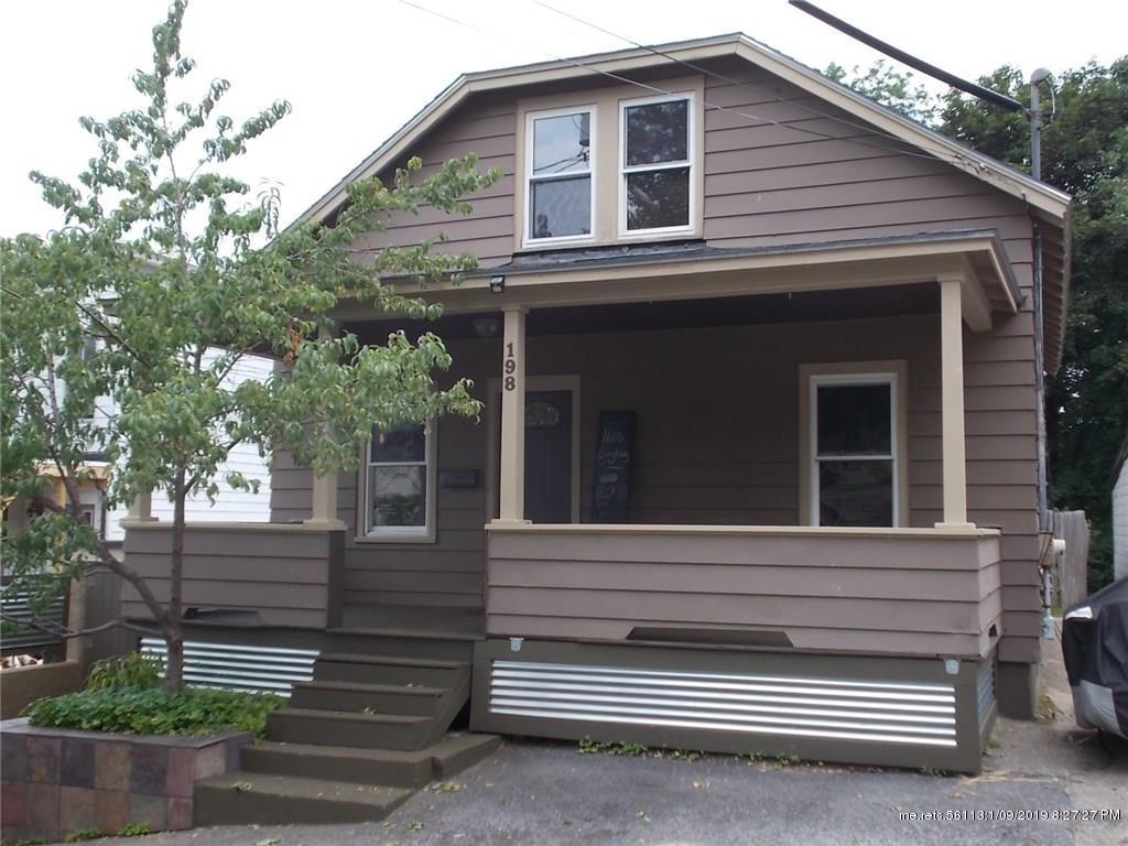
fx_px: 1271
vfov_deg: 36.8
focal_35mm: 39
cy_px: 423
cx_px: 564
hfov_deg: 47.9
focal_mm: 6.9
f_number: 3.9
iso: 80
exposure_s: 1/100
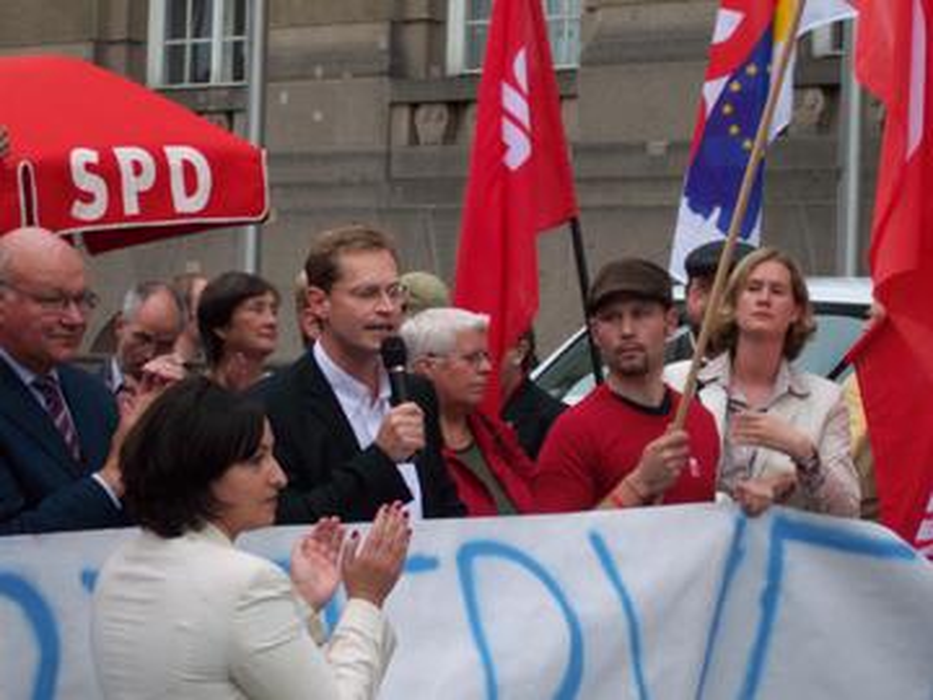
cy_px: 350
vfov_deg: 13.0
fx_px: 3073
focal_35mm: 114
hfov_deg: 17.3
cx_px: 466
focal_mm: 24
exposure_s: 1/90
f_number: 4.8
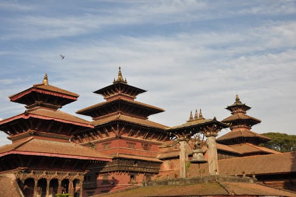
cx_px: 148
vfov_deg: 34.1
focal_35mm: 39
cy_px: 98
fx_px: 320
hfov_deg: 49.6
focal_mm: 26
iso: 200
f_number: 16
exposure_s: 1/100
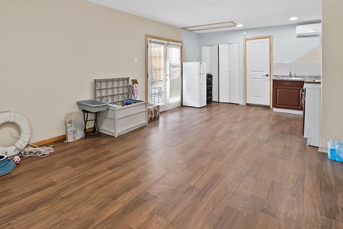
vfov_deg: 61.8
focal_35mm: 19
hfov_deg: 83.5
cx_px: 111
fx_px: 181
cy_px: 64
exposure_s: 1/3
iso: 640
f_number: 8
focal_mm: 12
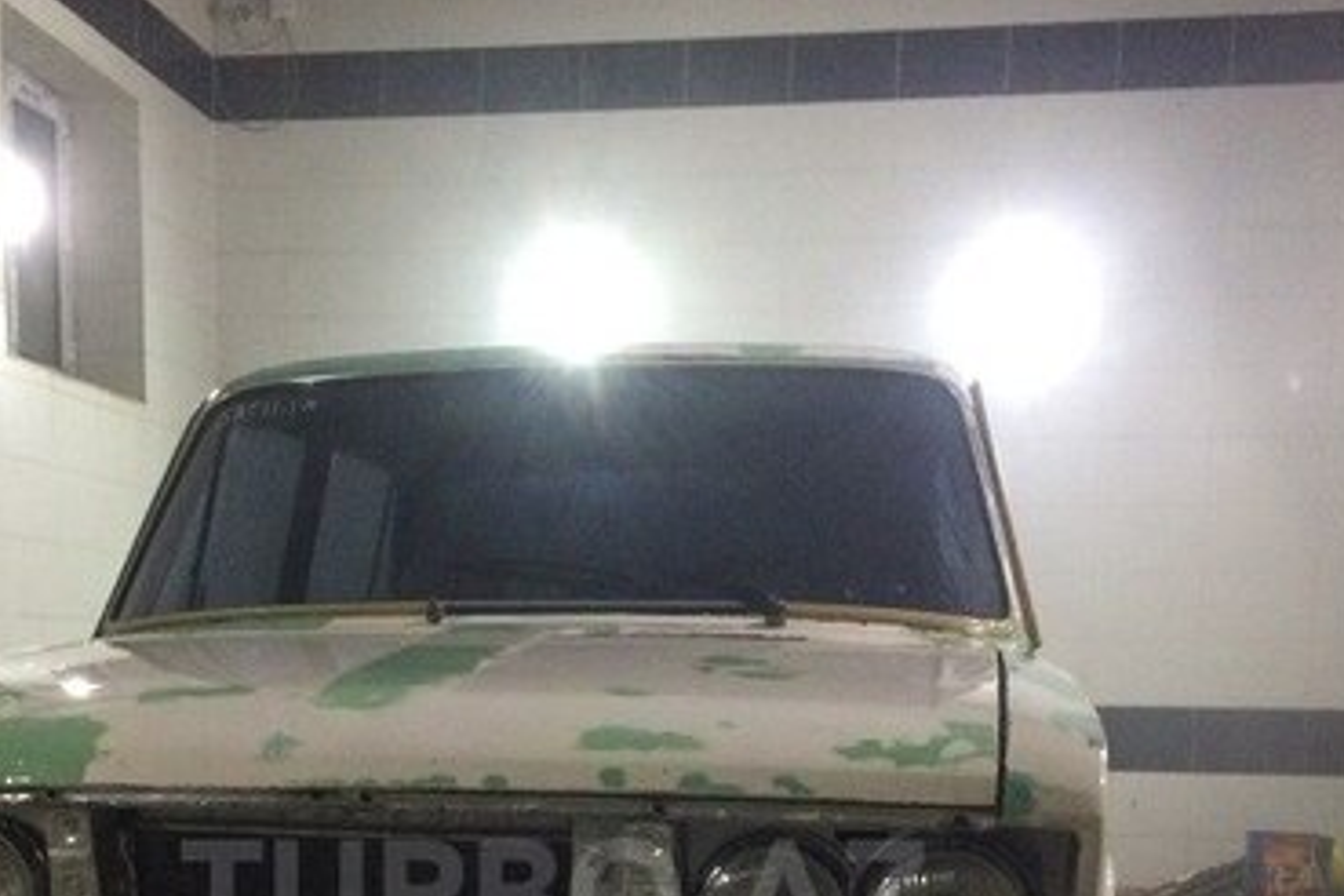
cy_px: 894
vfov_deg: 24.0
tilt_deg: -6.8
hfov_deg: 36.8
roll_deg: -0.2
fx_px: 2016
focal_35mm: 54
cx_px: 554
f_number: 2.2
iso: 320
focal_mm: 4.15
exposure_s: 1/33
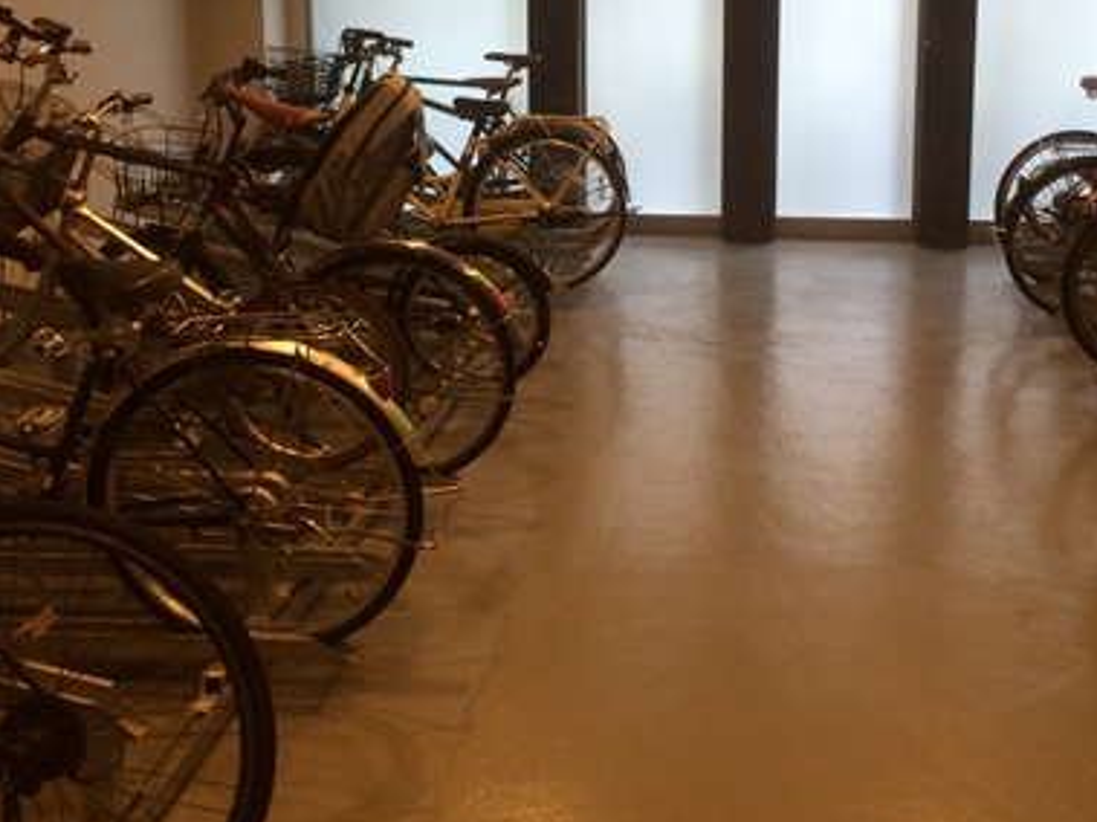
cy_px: 203
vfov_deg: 29.2
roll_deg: +1.0
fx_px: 1552
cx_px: 735
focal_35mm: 49
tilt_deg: -9.5
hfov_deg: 38.5
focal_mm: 4.15
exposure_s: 1/30
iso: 100
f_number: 2.2
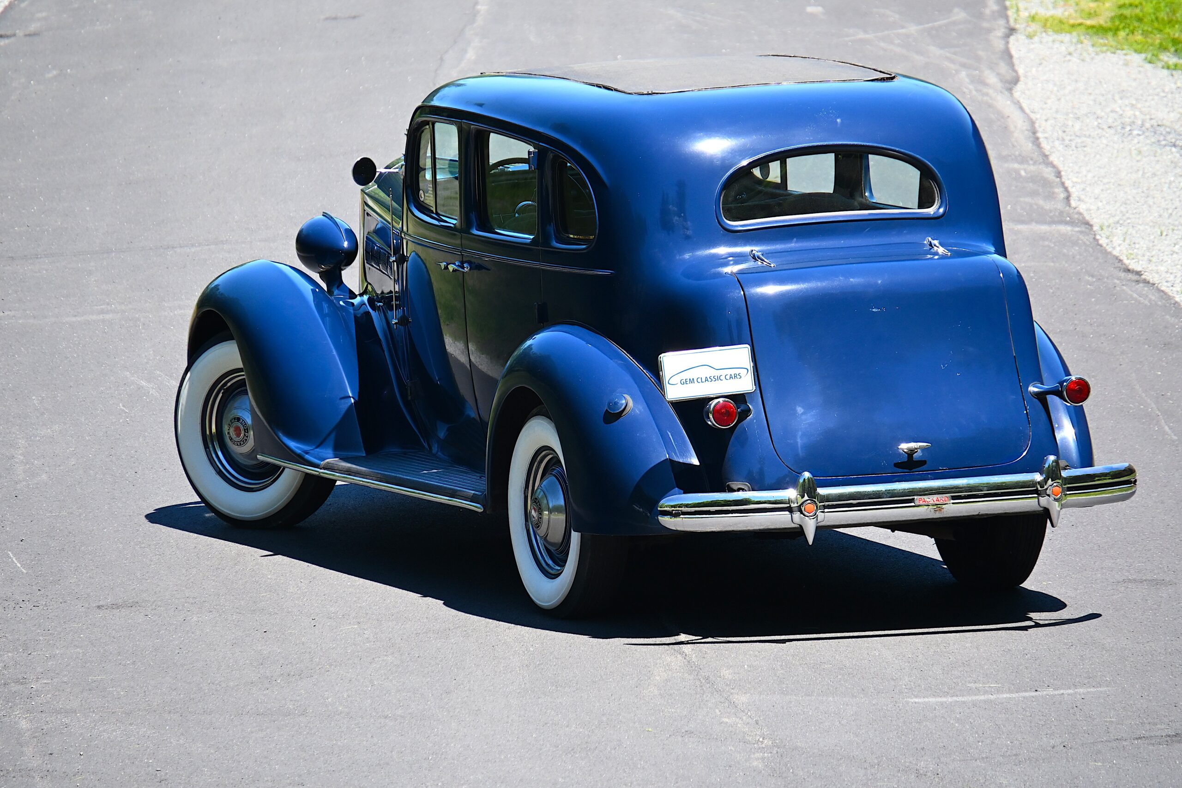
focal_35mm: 314
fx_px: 10293
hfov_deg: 6.6
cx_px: 591
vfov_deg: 4.4
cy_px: 394
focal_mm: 209
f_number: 6
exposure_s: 1/250
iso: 560
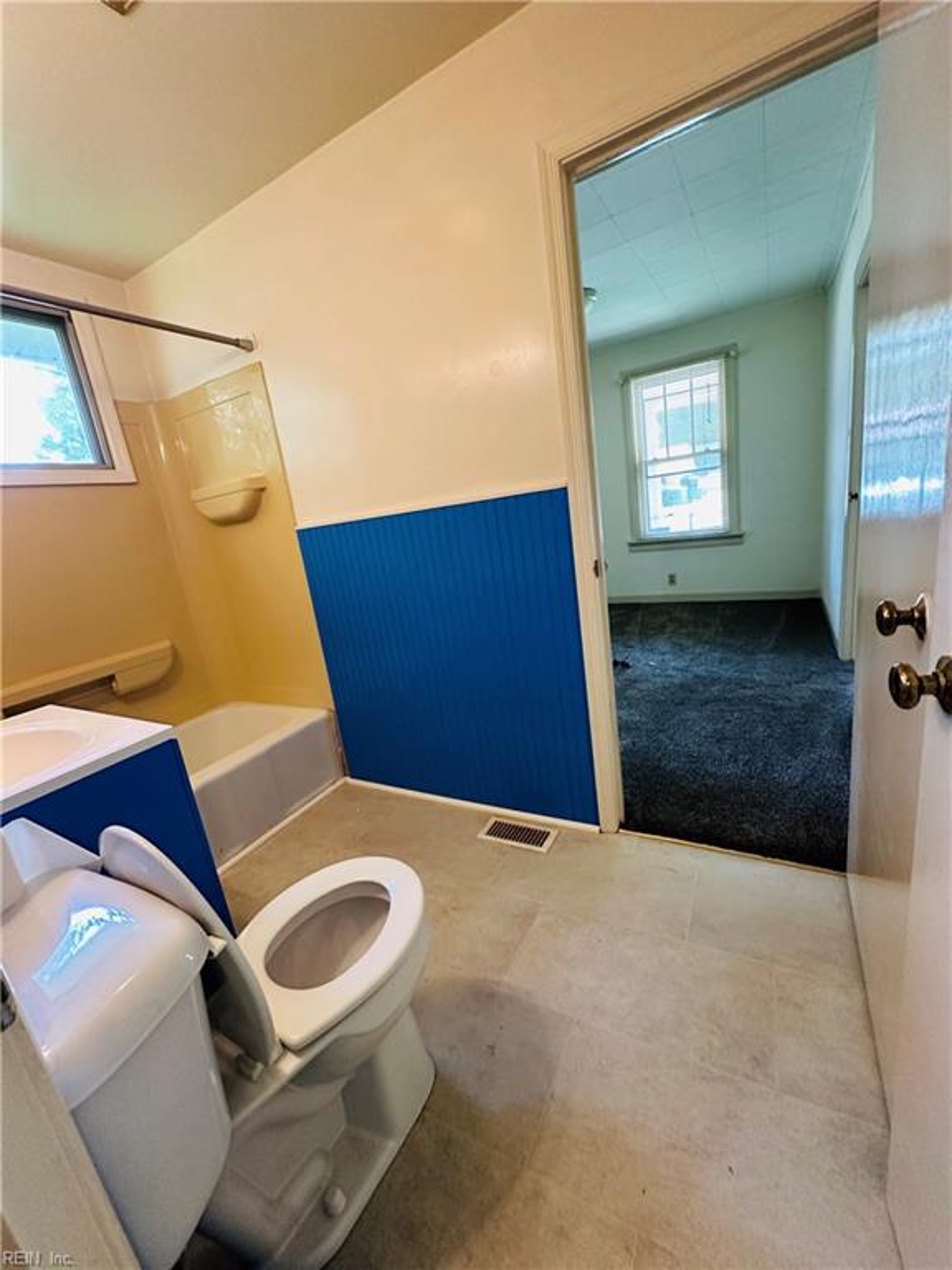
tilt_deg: -13.7
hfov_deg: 85.7
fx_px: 513
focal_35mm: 14
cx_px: 476
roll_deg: +8.0
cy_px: 635
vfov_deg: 102.1
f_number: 2.2
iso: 320
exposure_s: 1/60
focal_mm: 2.22
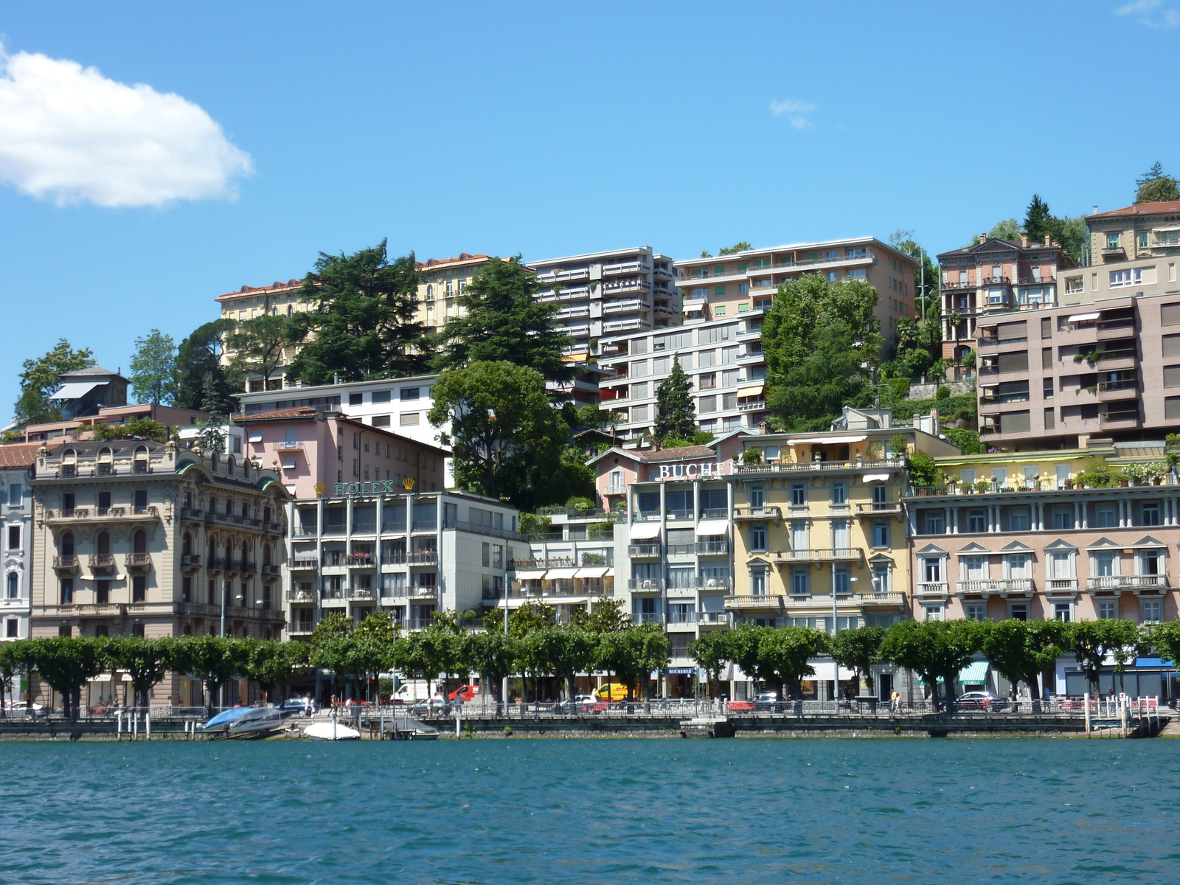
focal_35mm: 63
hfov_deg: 30.7
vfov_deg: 23.3
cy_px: 442
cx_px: 590
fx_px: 2148
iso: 80
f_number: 4
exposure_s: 1/500
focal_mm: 10.3
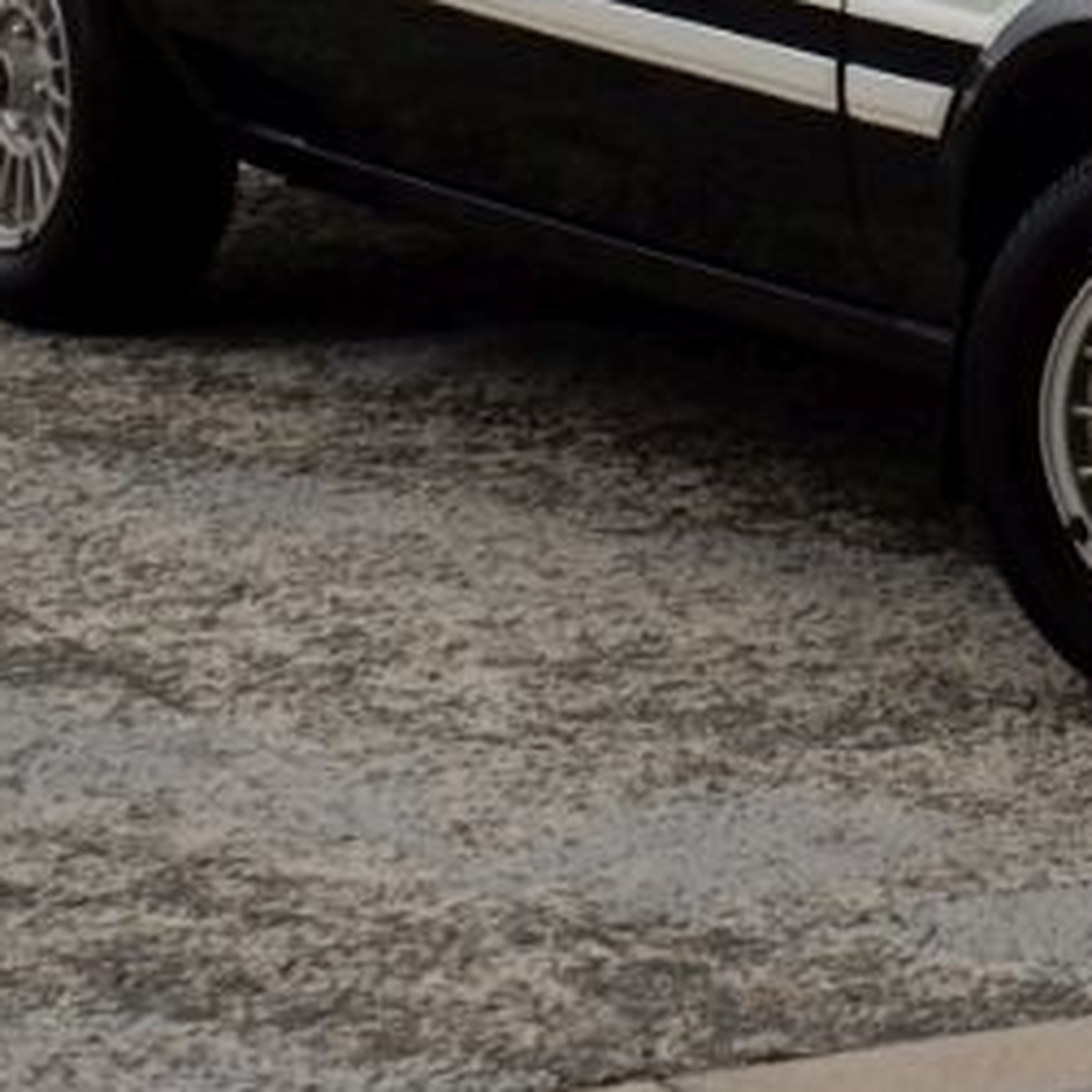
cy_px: -95
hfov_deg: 7.4
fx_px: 8423
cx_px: 1226
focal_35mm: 236
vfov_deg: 7.4
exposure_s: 1/60
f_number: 5
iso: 125
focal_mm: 14.9
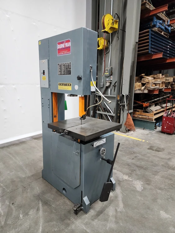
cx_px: 88
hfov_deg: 58.9
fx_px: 155
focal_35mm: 23
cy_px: 116
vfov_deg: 73.9
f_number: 1.8
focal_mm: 6.4
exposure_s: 1/120
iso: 800
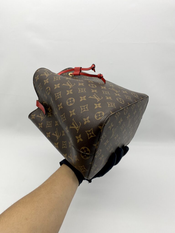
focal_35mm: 26
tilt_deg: -23.8
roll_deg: -0.6
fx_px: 175
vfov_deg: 67.3
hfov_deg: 53.1
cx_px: 88
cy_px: 116
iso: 32
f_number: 1.8
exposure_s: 1/149
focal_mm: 4.25
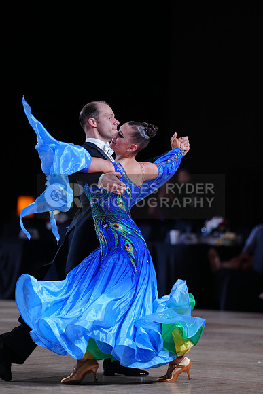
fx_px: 2157
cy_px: 197
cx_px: 132
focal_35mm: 197
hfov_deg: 7.0
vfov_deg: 10.4
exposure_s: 1/500
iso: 640
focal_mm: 197
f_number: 2.8
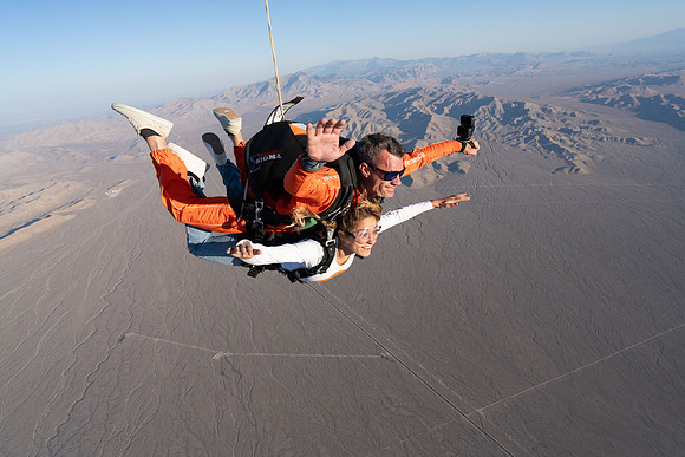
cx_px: 342
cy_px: 228
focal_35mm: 24
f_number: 7.1
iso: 800
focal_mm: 24
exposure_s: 1/2000
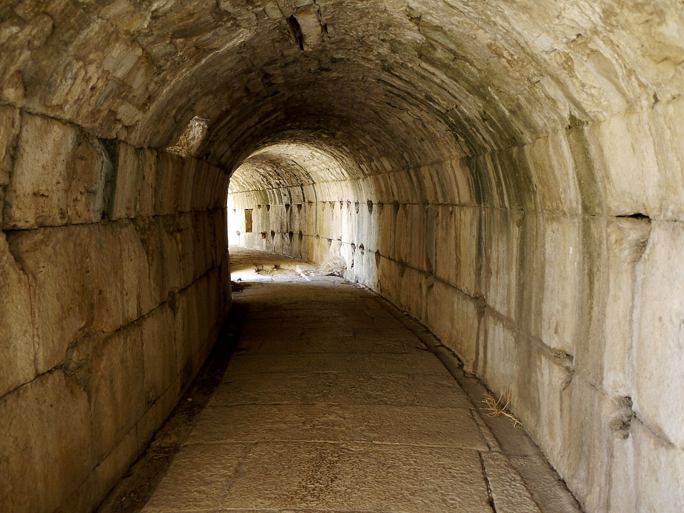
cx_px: 342
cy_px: 256
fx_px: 672
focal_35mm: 34
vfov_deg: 41.8
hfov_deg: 54.0
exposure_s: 1/20
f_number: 3.8
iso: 400
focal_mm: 17
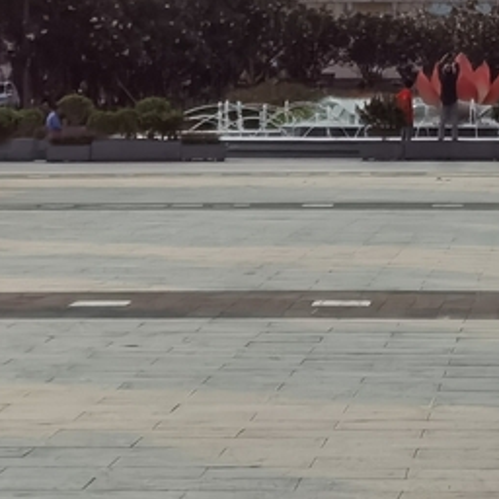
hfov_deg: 7.8
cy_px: -62
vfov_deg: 7.8
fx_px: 3653
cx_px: 524
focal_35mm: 224
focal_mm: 6.71
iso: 50
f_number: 1.9
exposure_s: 1/18868
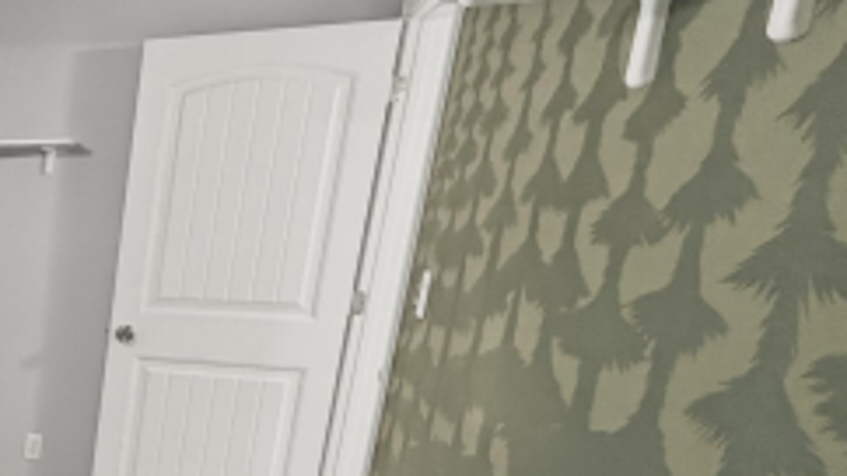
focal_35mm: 42
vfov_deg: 26.9
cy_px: 466
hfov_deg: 33.1
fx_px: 943
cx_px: -296
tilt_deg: -15.8
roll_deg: -0.5
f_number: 2.2
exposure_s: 1/60
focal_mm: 2.2
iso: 250
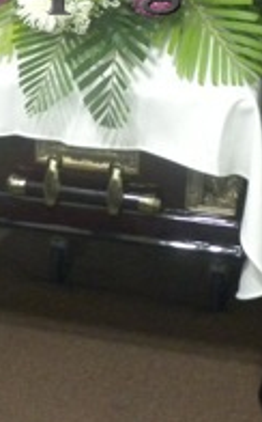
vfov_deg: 21.9
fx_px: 1031
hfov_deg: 14.3
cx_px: 30
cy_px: -32
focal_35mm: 90
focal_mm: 4.6
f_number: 2.8
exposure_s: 1/14.4
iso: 400
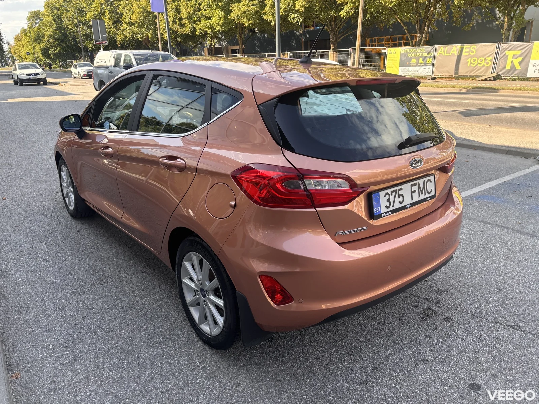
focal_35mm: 26
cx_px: 270
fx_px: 405
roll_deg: +1.4
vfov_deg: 53.1
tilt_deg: -18.5
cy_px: 202
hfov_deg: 67.3
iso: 50
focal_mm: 5.96
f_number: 1.6
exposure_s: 1/400
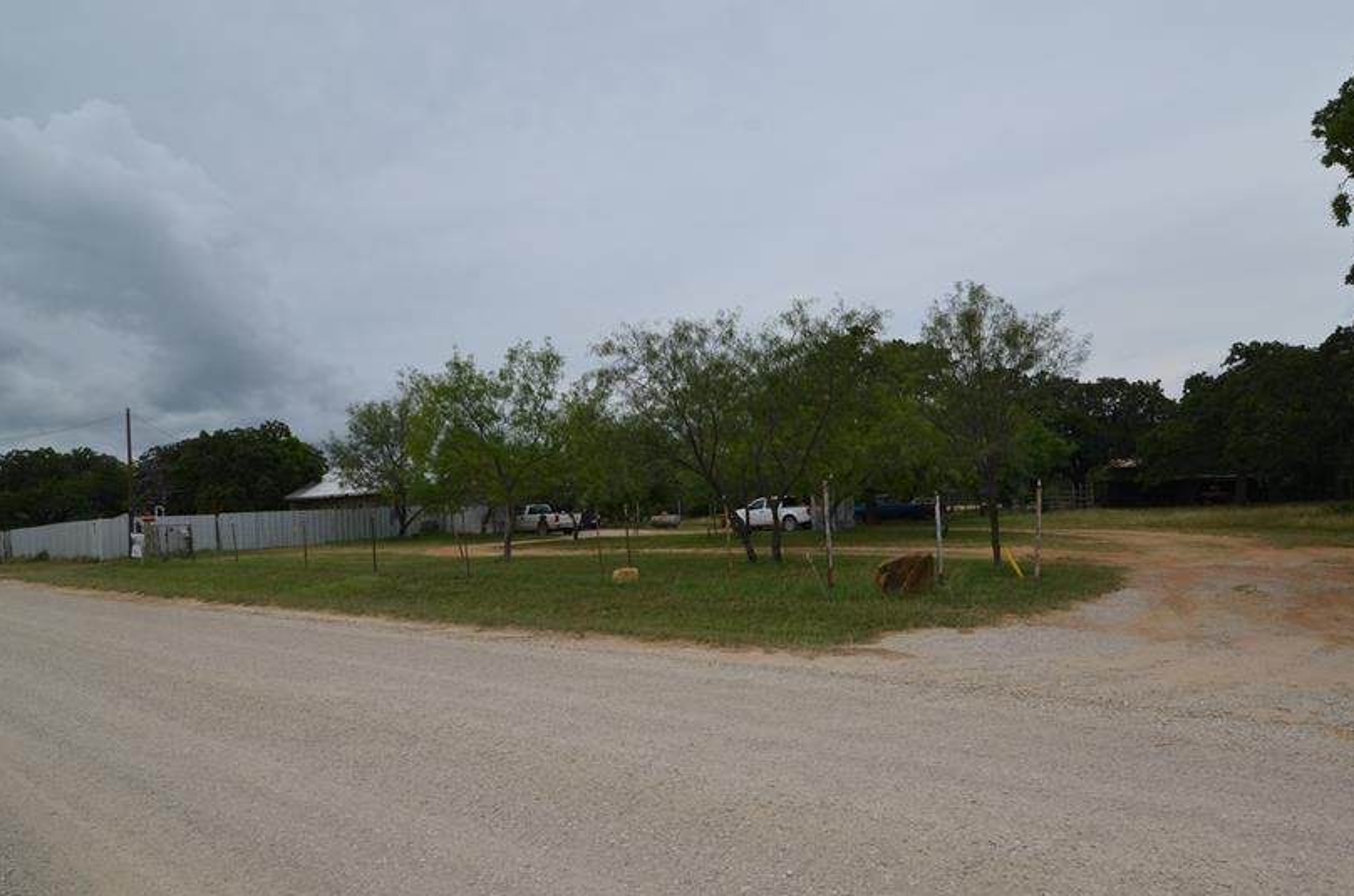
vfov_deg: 64.3
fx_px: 713
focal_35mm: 19
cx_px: 747
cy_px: 474
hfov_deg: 86.7
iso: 100
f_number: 9
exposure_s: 1/320
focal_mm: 10
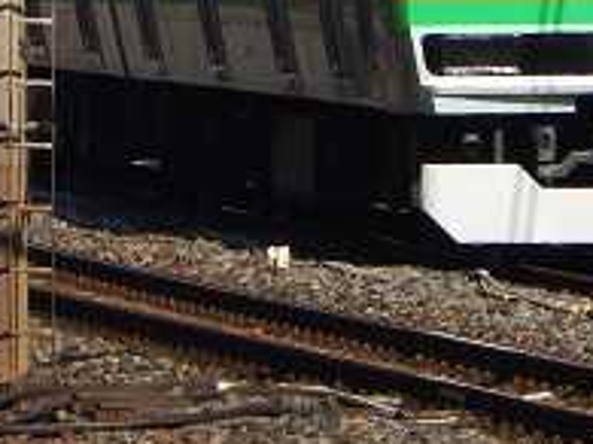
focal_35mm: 1075
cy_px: -8
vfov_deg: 1.4
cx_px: 119
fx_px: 18404
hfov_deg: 1.8
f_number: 6
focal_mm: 53.6
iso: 125
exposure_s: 1/500
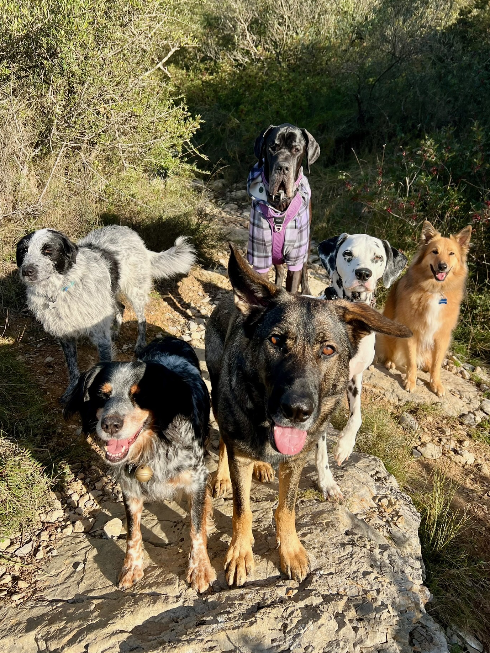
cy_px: 311
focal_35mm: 29
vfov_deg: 61.6
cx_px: 252
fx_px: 547
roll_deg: -0.8
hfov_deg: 48.2
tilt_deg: -13.6
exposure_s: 1/1751
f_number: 1.5
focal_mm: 5.7
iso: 50
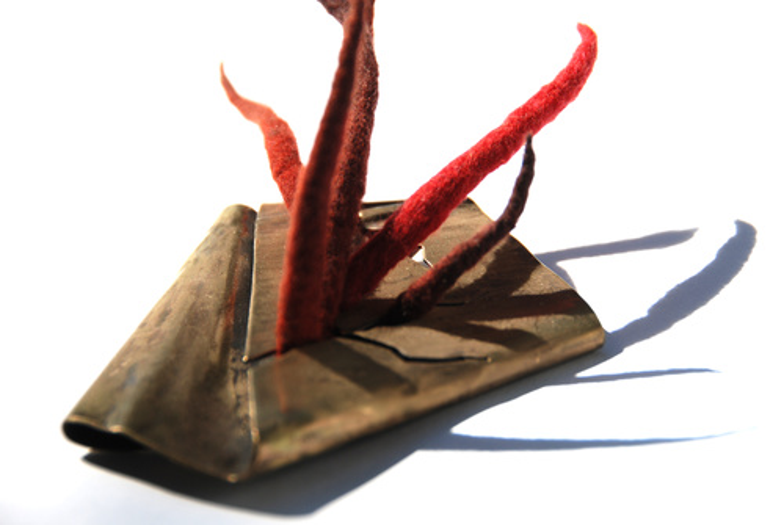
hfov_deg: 13.0
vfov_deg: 8.7
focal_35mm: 158
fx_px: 3435
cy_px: 262
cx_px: 392
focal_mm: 105
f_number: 5.6
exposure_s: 1/500
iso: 110
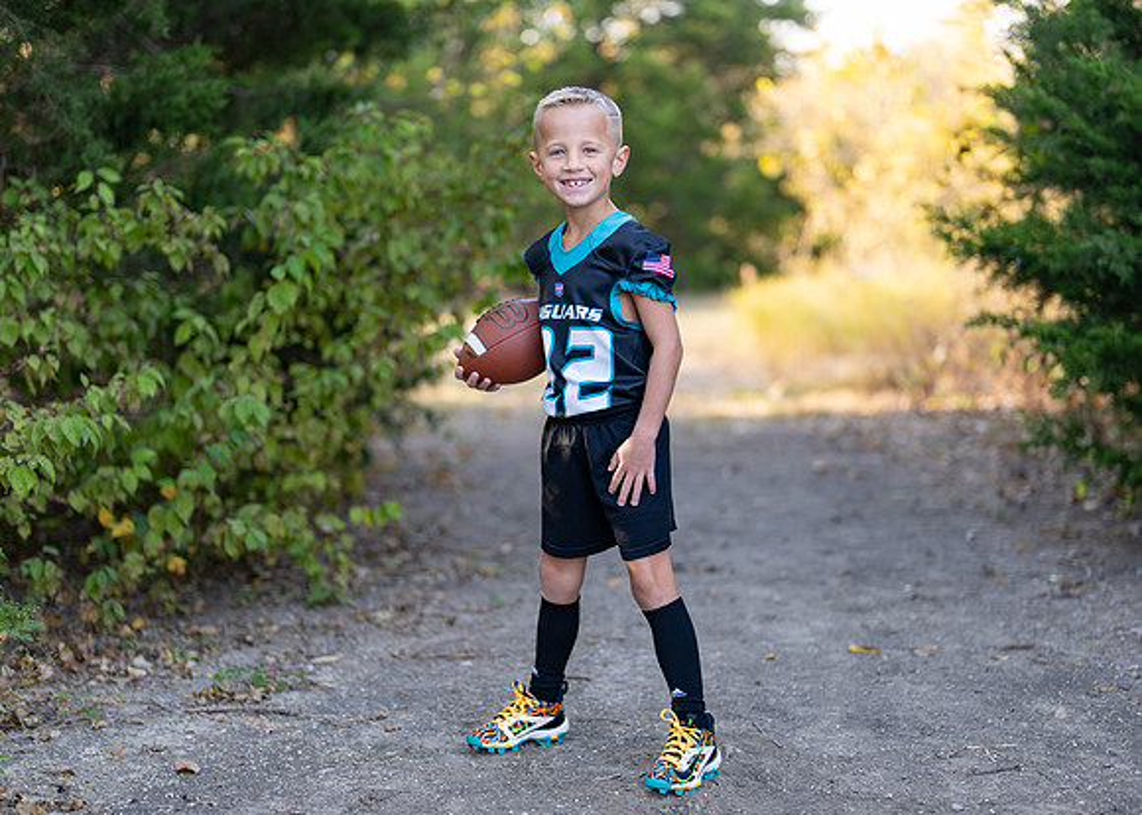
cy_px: 444
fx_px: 2062
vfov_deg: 22.4
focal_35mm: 64
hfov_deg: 31.0
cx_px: 583
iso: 100
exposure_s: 1/320
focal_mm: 50
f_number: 1.2
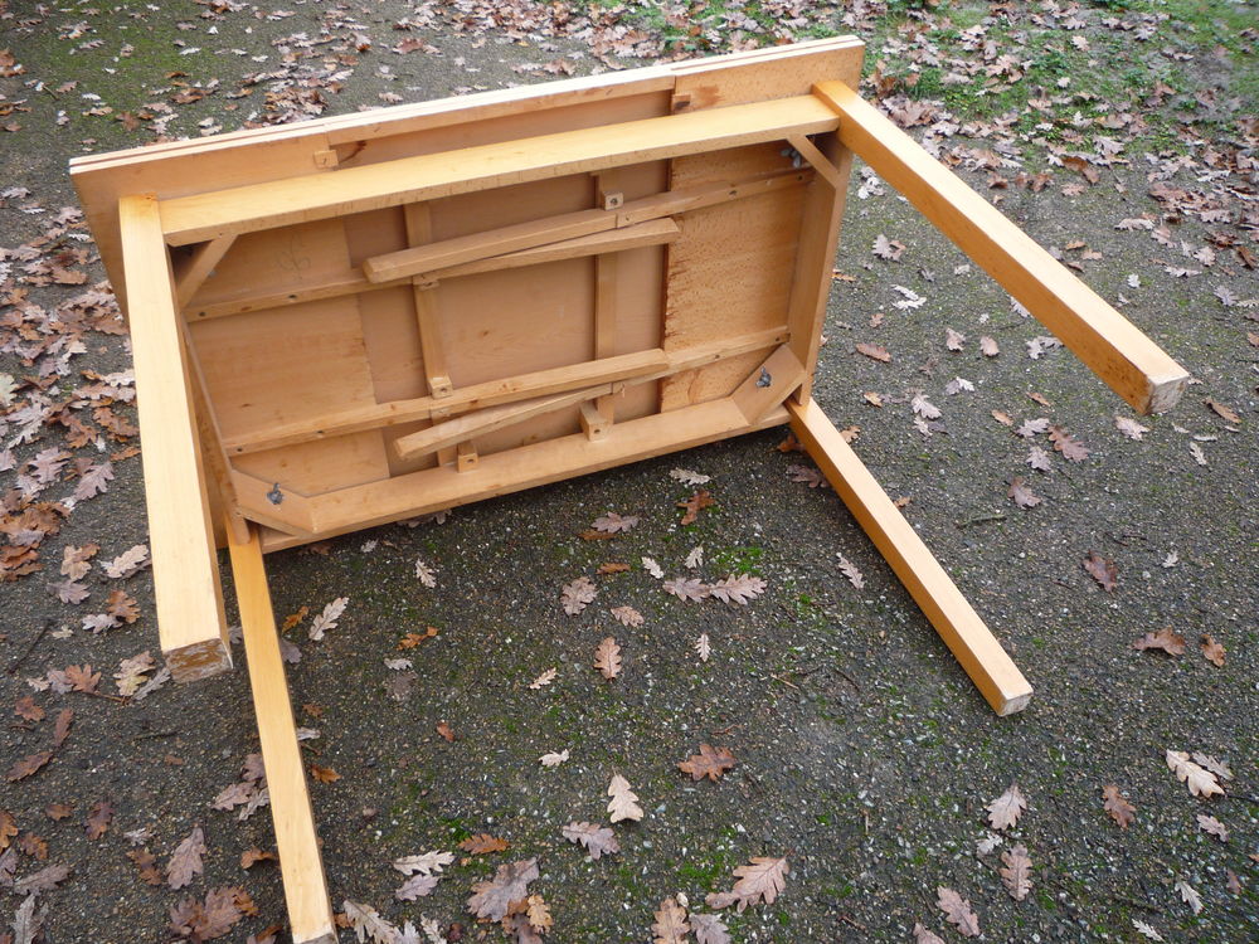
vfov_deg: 46.8
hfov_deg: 60.0
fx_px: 1091
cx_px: 630
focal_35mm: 30
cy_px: 472
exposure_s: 1/60
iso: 100
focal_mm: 5.2
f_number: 3.3
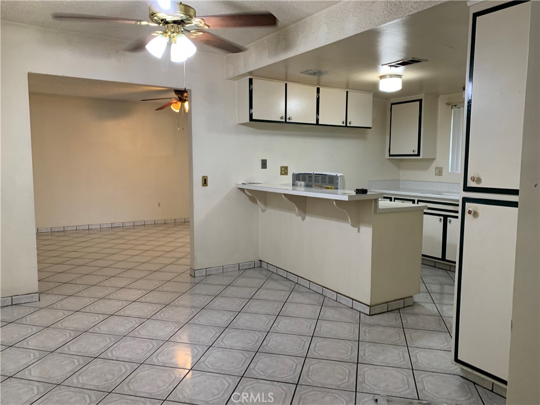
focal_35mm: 26
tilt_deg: -4.4
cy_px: 202
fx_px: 406
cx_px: 270
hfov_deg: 67.3
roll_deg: -1.7
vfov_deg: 53.1
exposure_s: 1/60
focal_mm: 4.25
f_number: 1.8
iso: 160
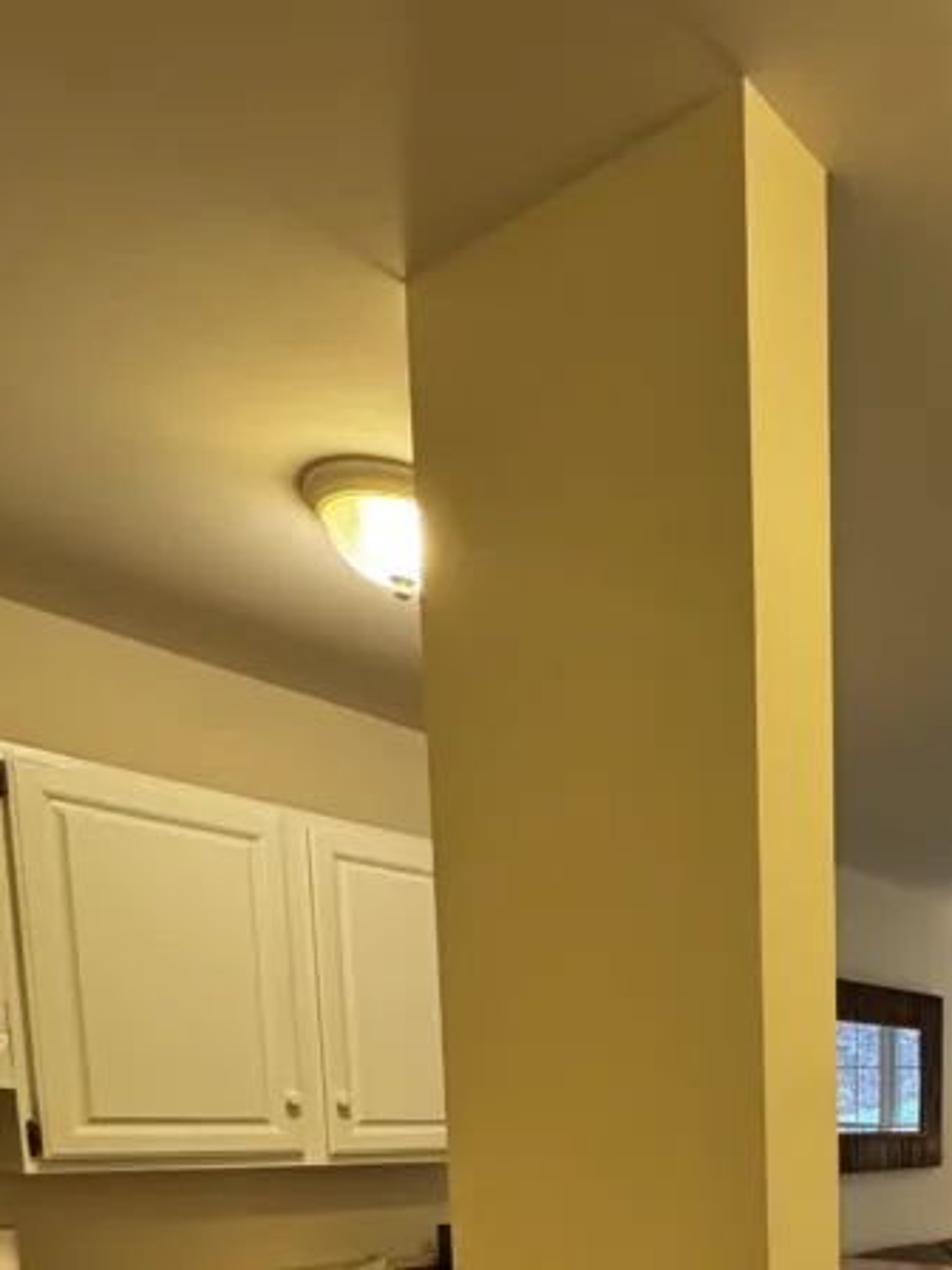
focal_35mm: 32
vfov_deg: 47.2
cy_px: 1270
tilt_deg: -9.5
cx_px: 972
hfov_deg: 38.7
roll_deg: -0.7
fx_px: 1173
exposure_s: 1/60
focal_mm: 2.22
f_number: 2.2
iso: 320
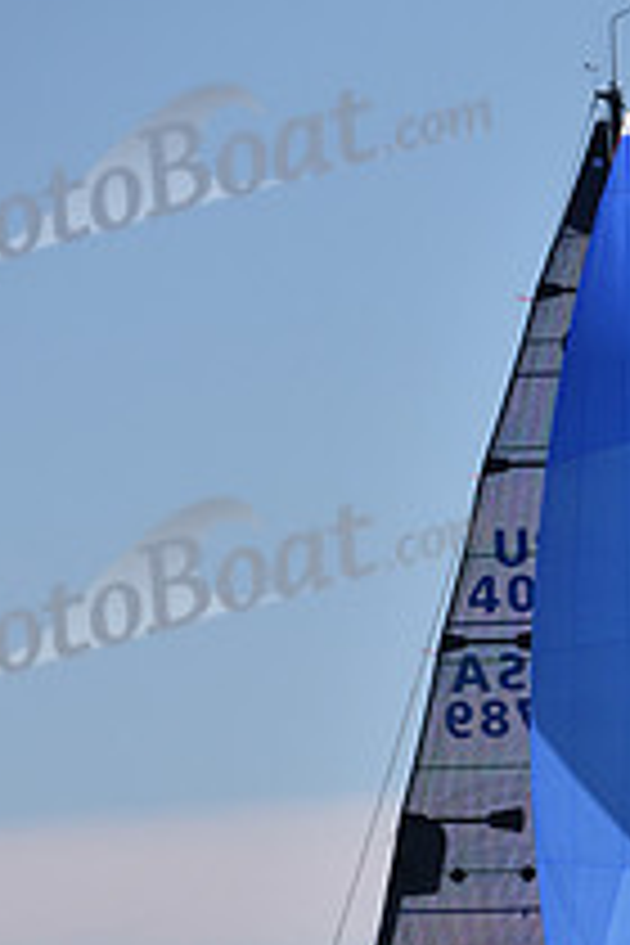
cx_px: 727
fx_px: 13780
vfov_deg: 3.9
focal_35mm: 525
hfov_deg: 2.6
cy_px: 765
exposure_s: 1/800
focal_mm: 190
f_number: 5
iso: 250
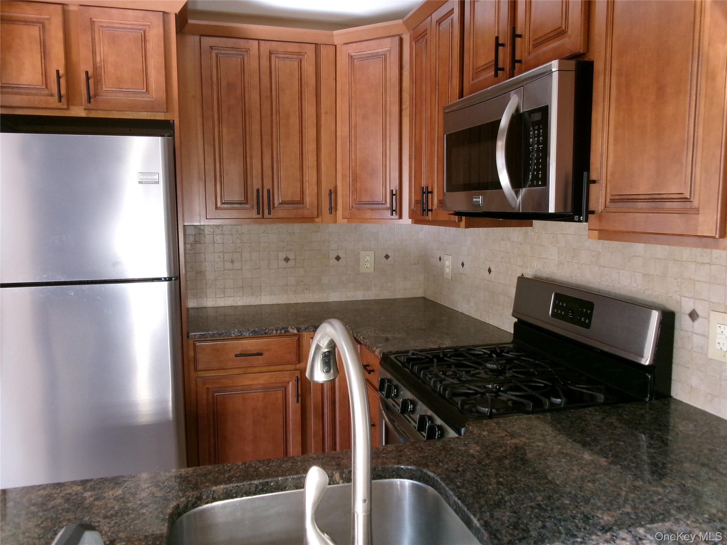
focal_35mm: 28
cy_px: 272
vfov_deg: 49.7
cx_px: 364
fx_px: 588
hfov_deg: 63.4
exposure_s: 1/34
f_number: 3.9
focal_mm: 5.1
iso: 320
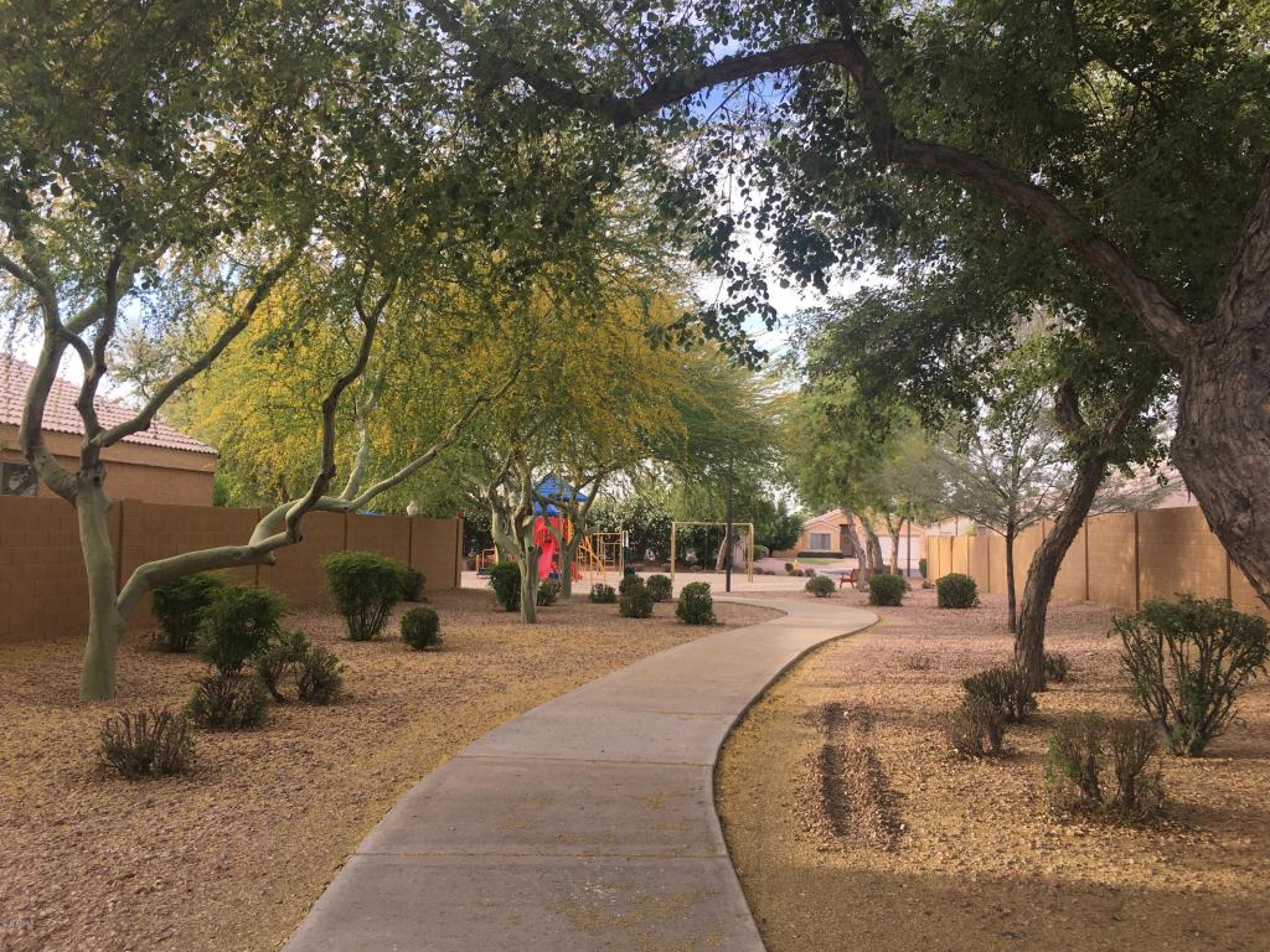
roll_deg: -0.3
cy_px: 476
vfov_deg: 48.2
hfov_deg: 61.7
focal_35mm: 29
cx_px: 635
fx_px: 1064
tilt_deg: +4.1
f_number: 2.2
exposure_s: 1/313
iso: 25
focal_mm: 4.15
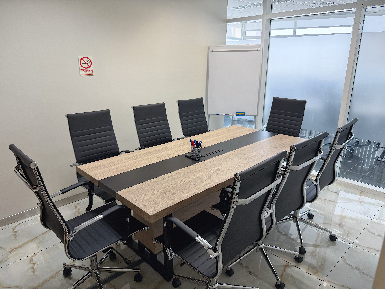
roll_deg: +0.1
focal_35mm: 24
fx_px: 267
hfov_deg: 71.6
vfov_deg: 56.8
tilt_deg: -18.0
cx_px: 192
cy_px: 144
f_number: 1.78
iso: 100
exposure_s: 1/180
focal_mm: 6.76
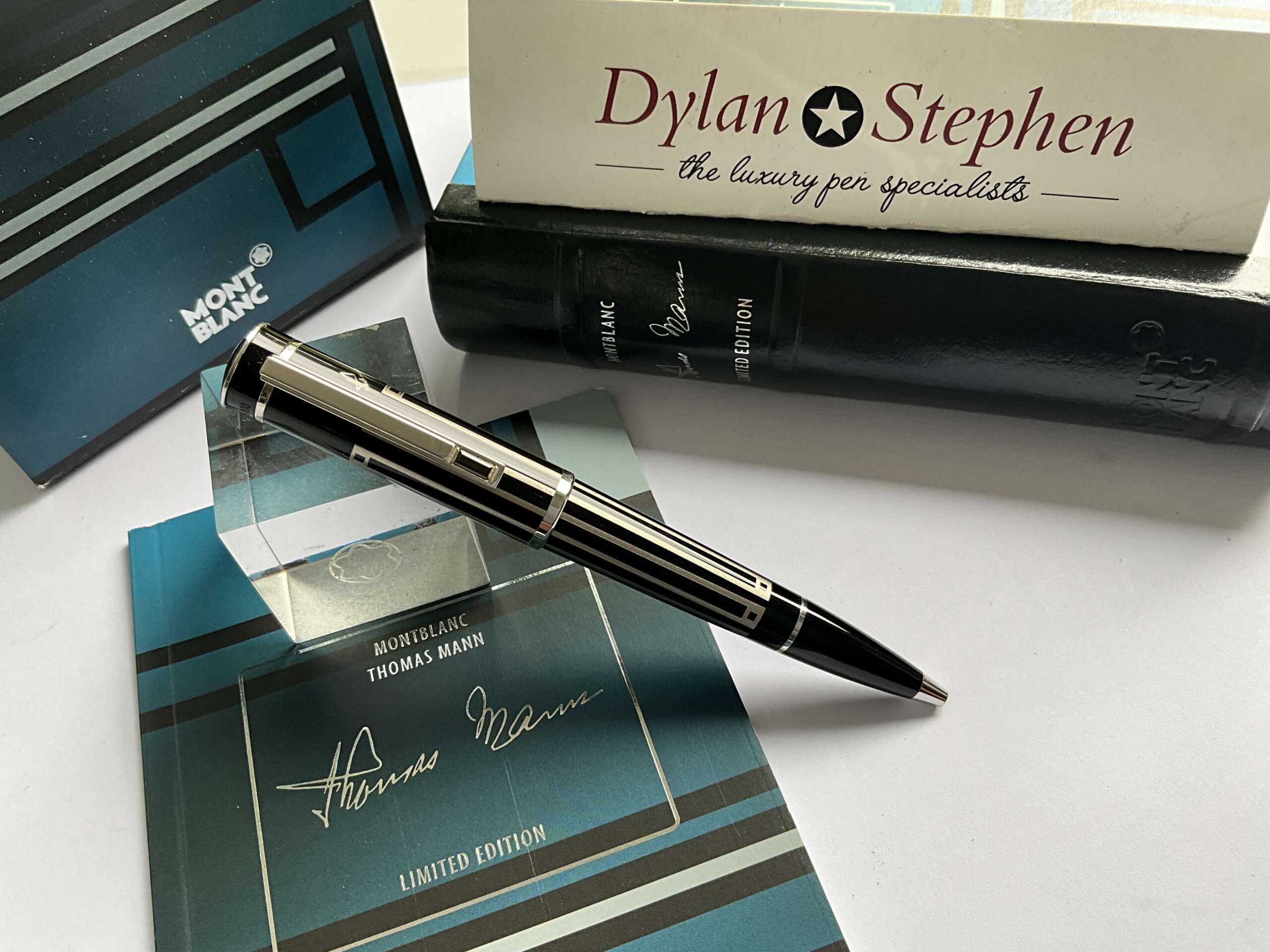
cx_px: 635
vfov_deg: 48.2
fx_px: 1064
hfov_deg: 61.7
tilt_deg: -54.3
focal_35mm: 29
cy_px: 476
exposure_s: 1/122
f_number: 1.8
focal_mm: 3
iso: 40
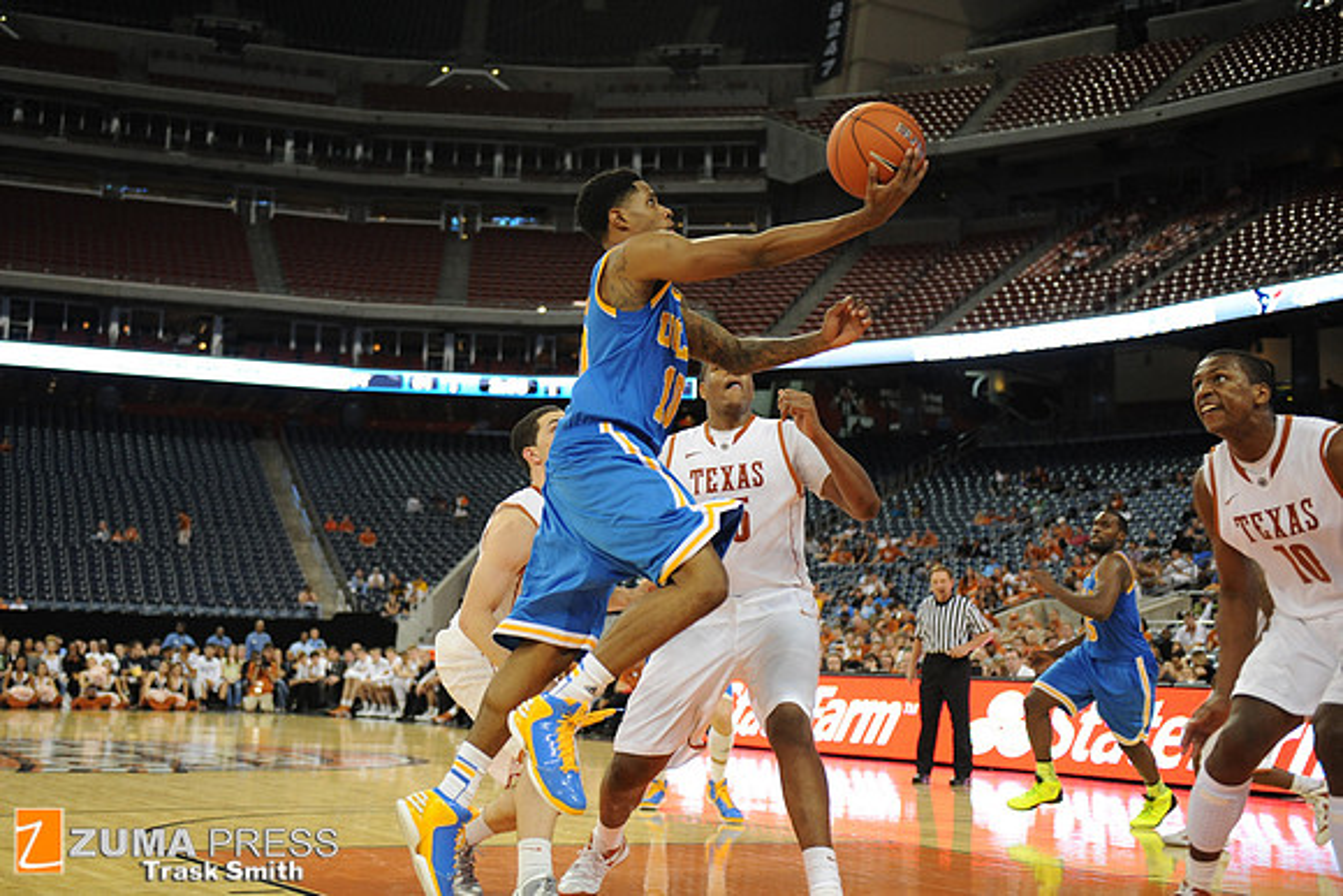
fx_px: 1791
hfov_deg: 41.1
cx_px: 672
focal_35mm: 48
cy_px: 448
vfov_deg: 28.1
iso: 2500
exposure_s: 1/1000
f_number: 2.8
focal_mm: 48
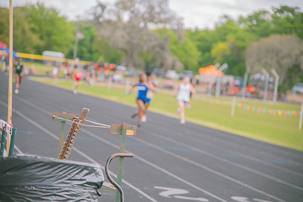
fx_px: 1009
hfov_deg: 17.1
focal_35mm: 120
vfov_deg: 11.4
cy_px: 101
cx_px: 152
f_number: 4
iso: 200
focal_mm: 120
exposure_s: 1/200
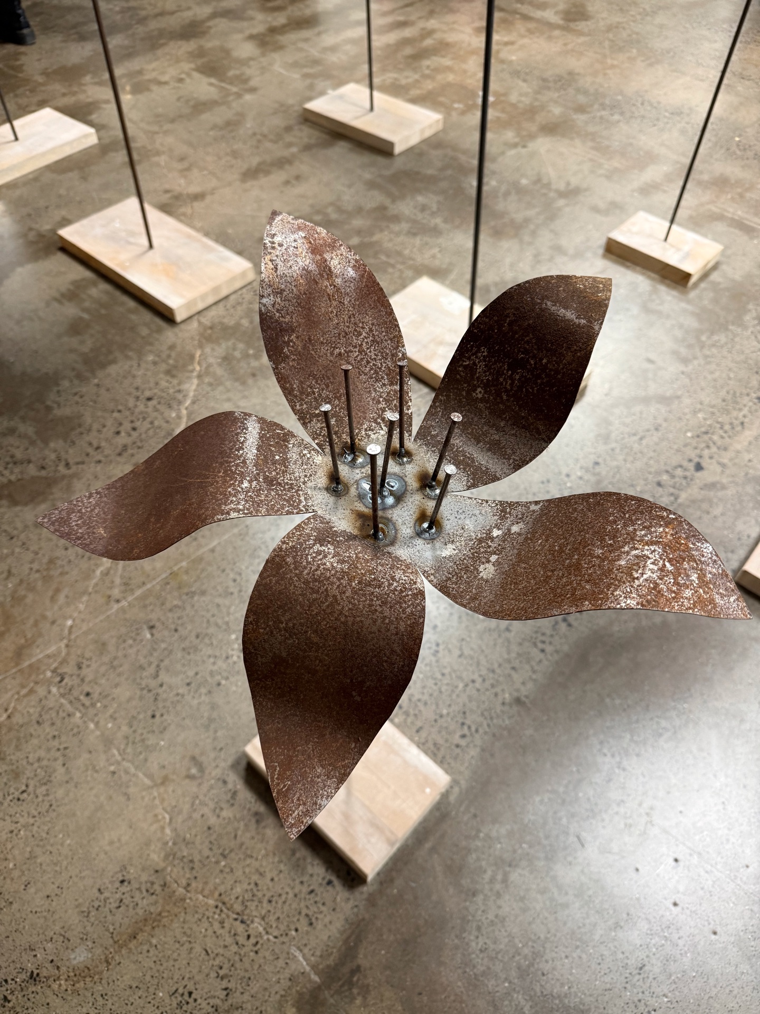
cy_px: 507
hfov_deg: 56.8
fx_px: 703
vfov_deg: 71.6
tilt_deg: -51.2
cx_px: 380
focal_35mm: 24
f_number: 1.78
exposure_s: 1/50
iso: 320
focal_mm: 6.76
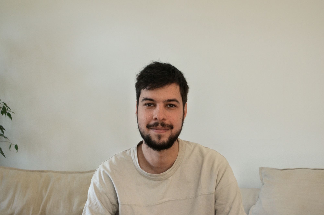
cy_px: 108
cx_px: 162
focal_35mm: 48
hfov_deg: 41.2
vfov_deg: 28.0
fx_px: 431
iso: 720
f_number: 4.8
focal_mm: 32
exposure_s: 1/125
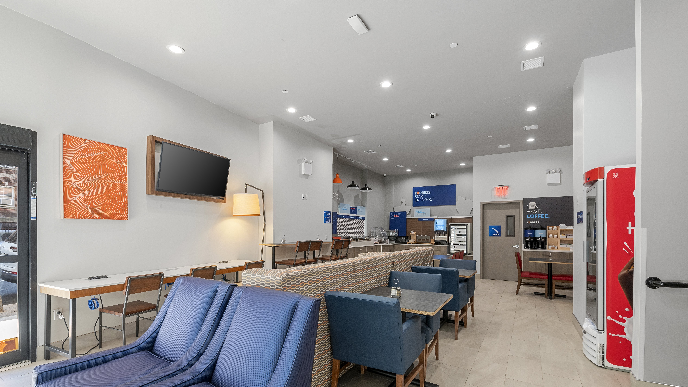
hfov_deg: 99.4
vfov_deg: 66.5
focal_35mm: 16
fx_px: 292
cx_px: 347
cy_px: 231
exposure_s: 1/13
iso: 500
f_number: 8
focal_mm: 15
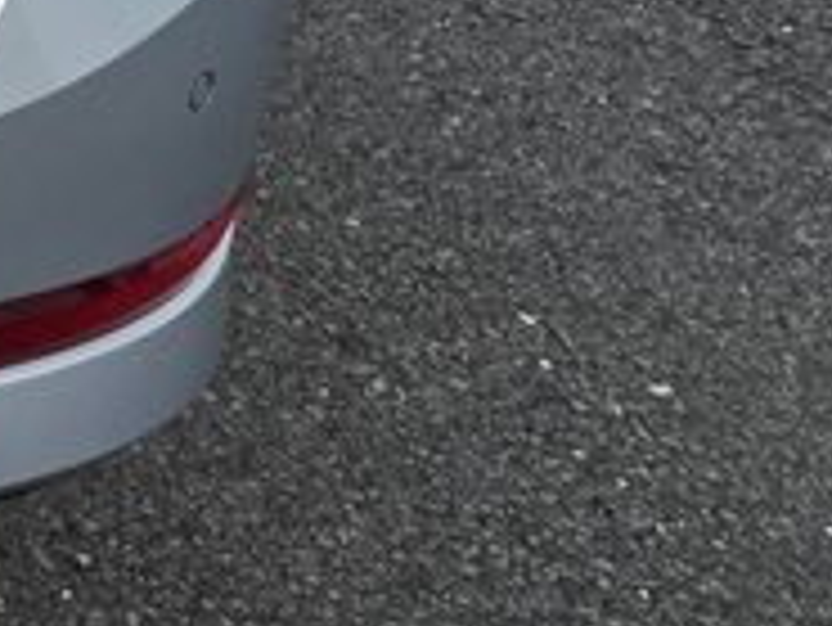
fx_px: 3054
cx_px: -1219
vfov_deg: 10.9
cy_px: -500
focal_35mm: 127
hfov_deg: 12.1
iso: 40
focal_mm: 6.3
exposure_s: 1/180
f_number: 1.7
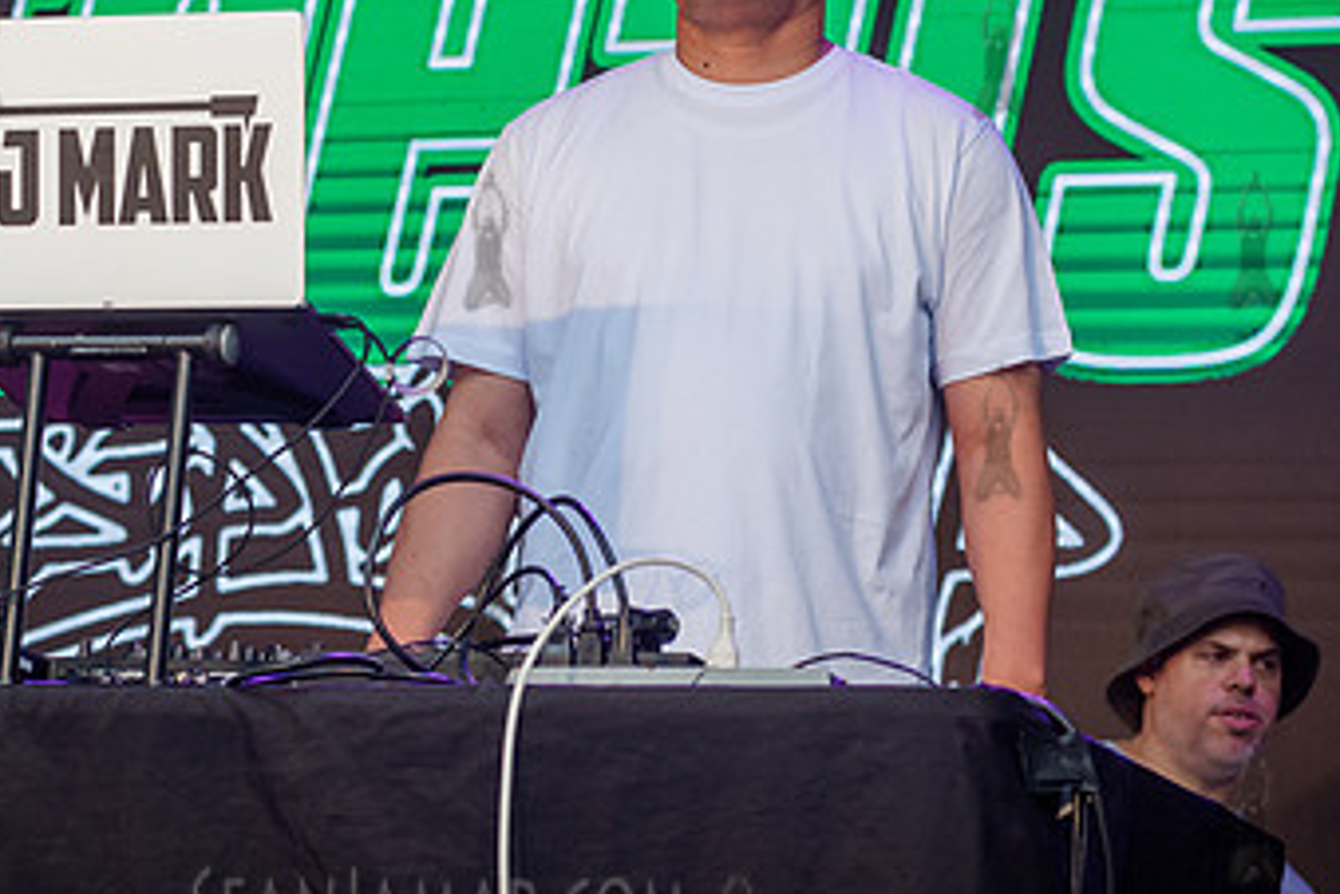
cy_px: 269
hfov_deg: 12.9
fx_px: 5918
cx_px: 632
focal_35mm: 159
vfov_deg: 8.6
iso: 1000
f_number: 5
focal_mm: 80
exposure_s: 1/640
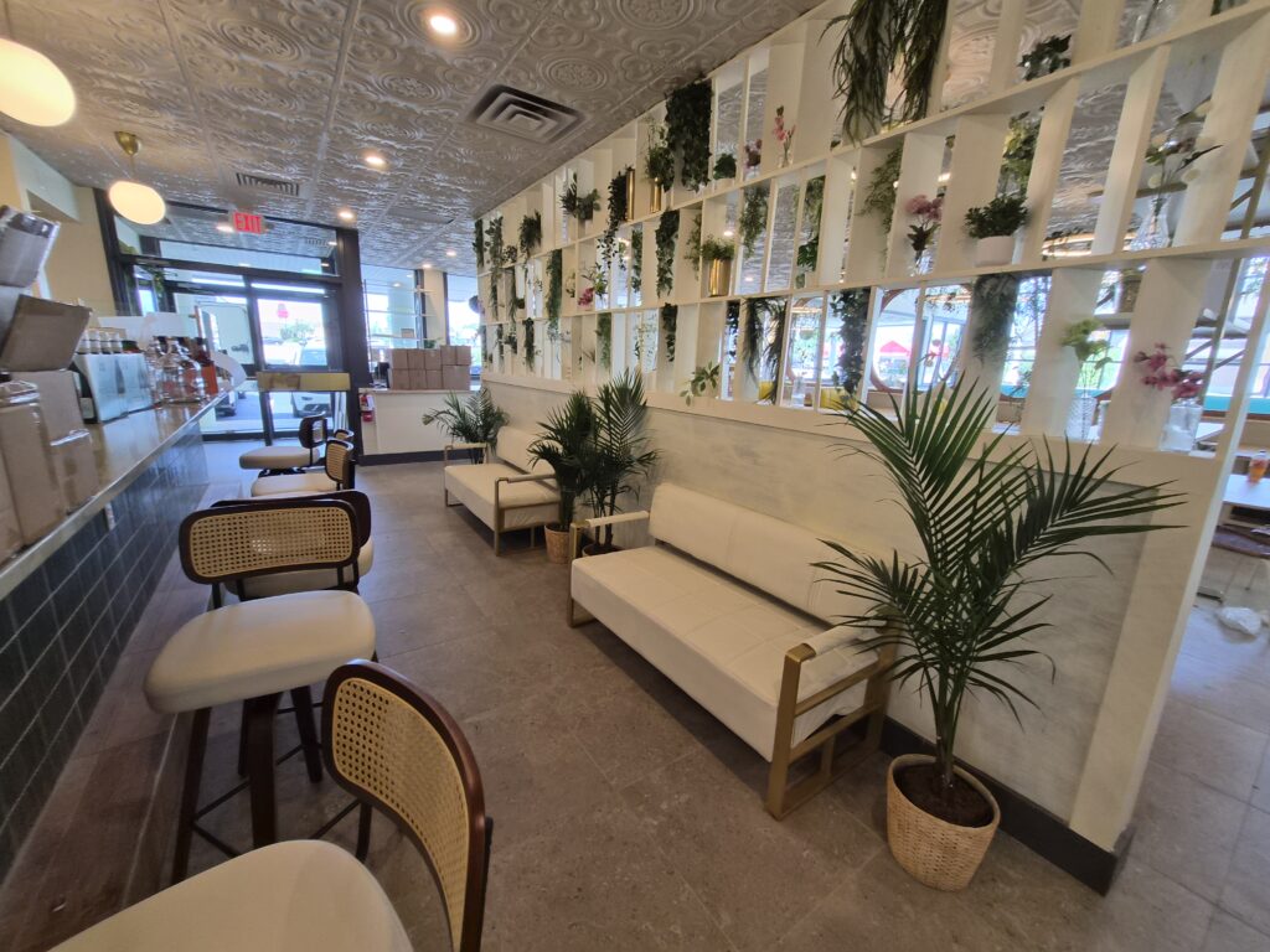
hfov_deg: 106.2
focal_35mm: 13
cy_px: 476
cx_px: 635
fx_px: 477
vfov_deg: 89.9
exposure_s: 1/60
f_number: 2.2
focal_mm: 1.7
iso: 80
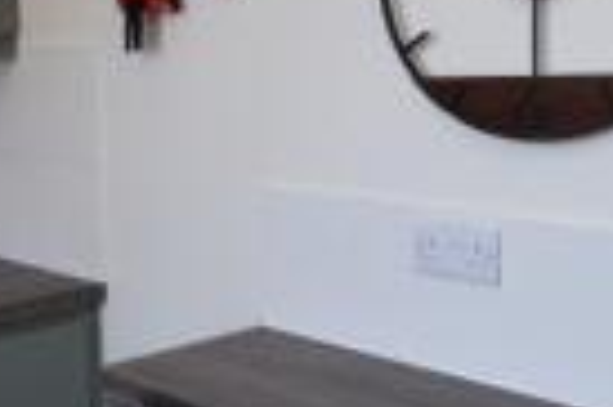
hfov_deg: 27.9
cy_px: 212
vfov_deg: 20.0
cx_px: -9
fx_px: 1152
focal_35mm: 68
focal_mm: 13
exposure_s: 1/125
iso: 400
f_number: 5.6
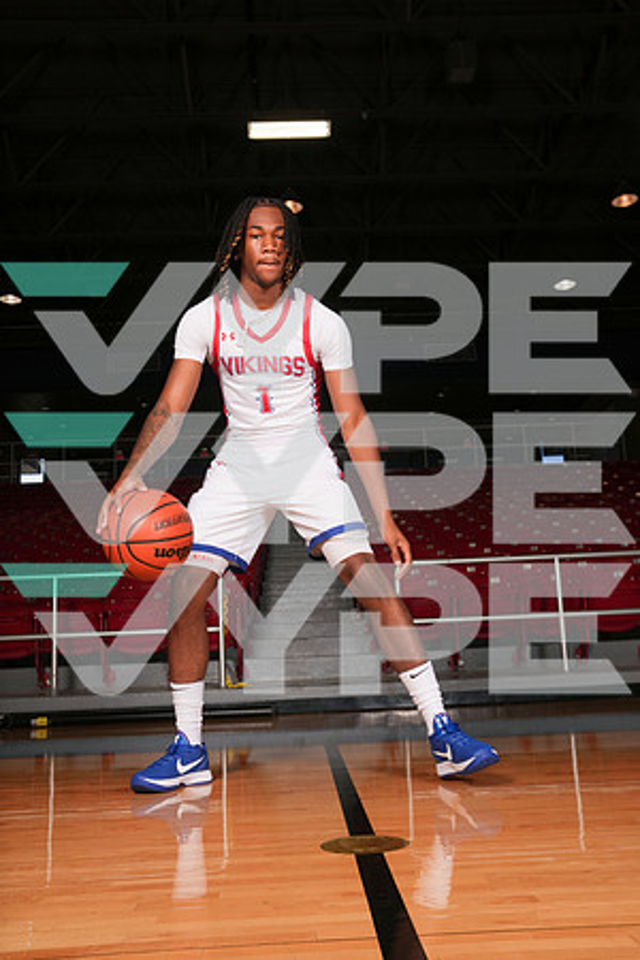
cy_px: 480
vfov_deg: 57.2
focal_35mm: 33
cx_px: 320
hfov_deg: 40.0
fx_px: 880
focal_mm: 33
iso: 400
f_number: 8
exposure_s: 1/200
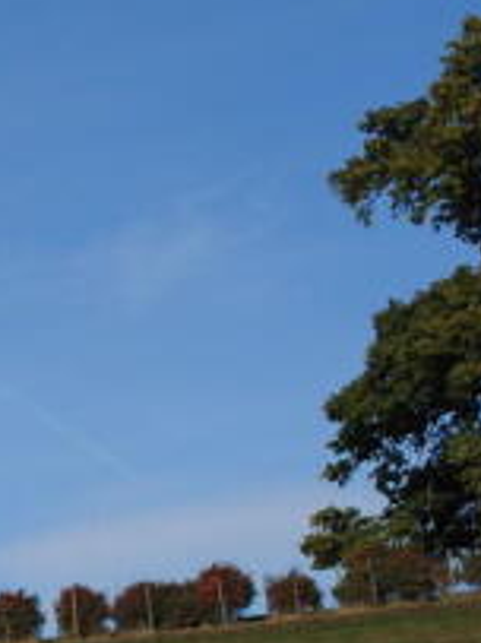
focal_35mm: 102
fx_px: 1892
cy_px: 515
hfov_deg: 12.6
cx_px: -505
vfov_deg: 19.1
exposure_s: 1/320
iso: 100
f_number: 9
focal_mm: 22
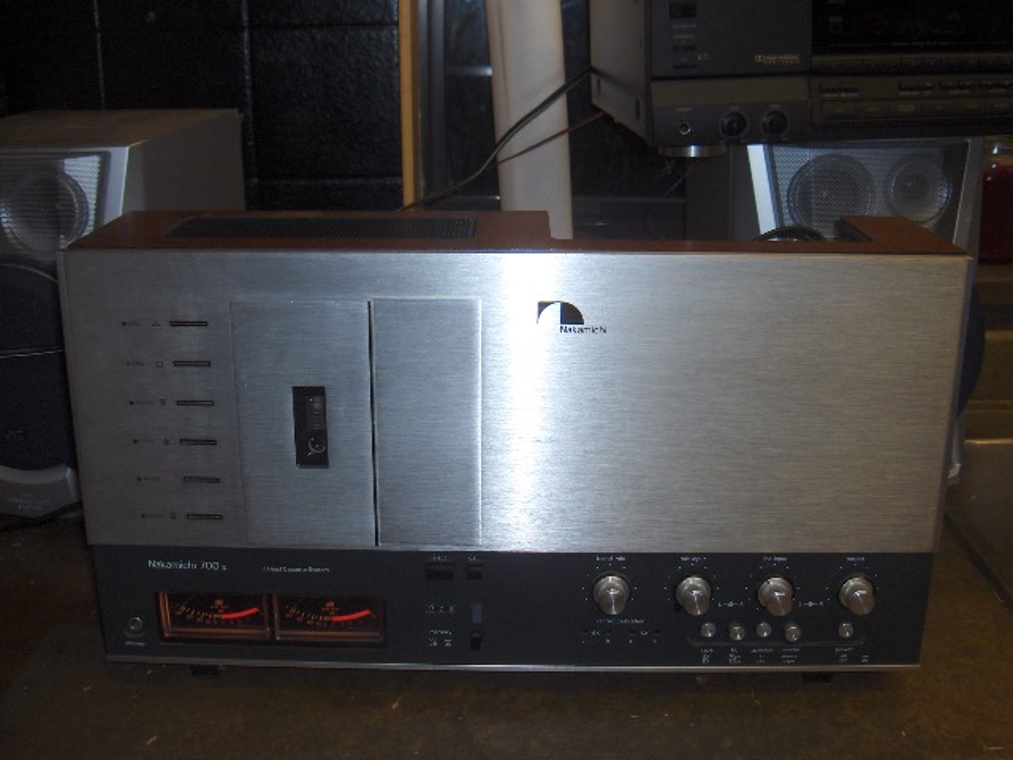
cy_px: 380
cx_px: 506
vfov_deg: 36.8
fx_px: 1141
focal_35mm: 39
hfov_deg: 47.9
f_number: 4.8
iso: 100
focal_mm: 8
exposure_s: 1/60
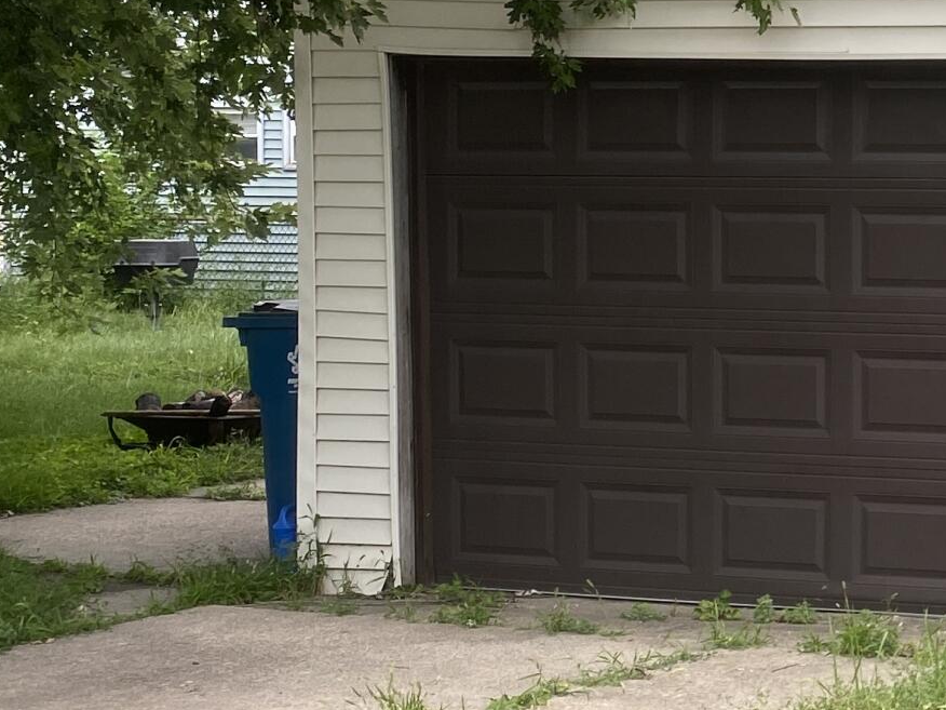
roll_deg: -0.4
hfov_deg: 19.2
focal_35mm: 89
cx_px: 1422
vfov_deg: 16.6
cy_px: 303
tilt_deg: -1.5
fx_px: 2432
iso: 32
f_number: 1.8
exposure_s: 1/487
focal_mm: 4.25
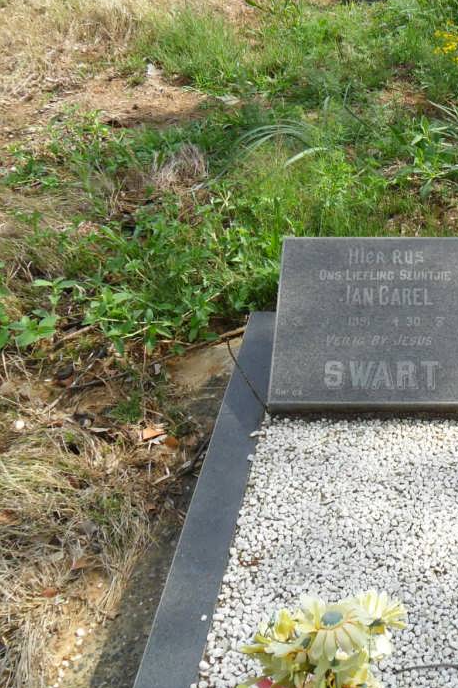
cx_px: 407
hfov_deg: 26.6
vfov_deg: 40.2
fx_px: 936
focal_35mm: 49
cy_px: 271
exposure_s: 1/750
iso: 100
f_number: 3.5
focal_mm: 4.9
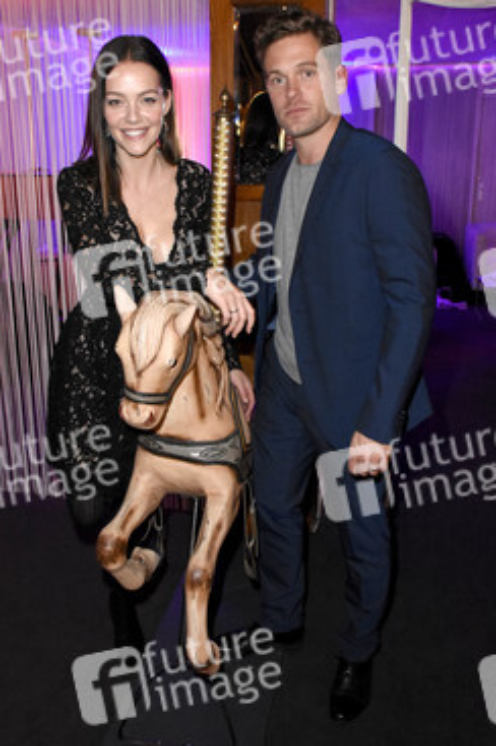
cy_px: 372
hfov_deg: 36.8
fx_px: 745
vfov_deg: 53.2
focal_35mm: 36
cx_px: 236
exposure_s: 1/60
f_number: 6.3
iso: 5000
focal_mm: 22
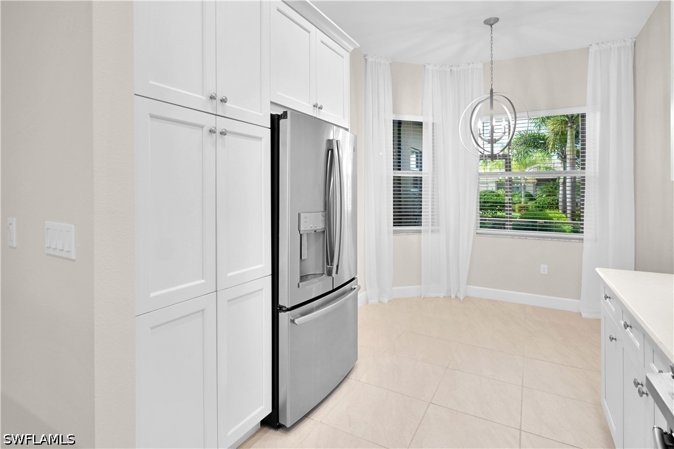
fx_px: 337
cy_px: 224
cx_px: 337
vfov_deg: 67.4
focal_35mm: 18
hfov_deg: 90.0
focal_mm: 12
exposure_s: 1/25
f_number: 3.5
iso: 100
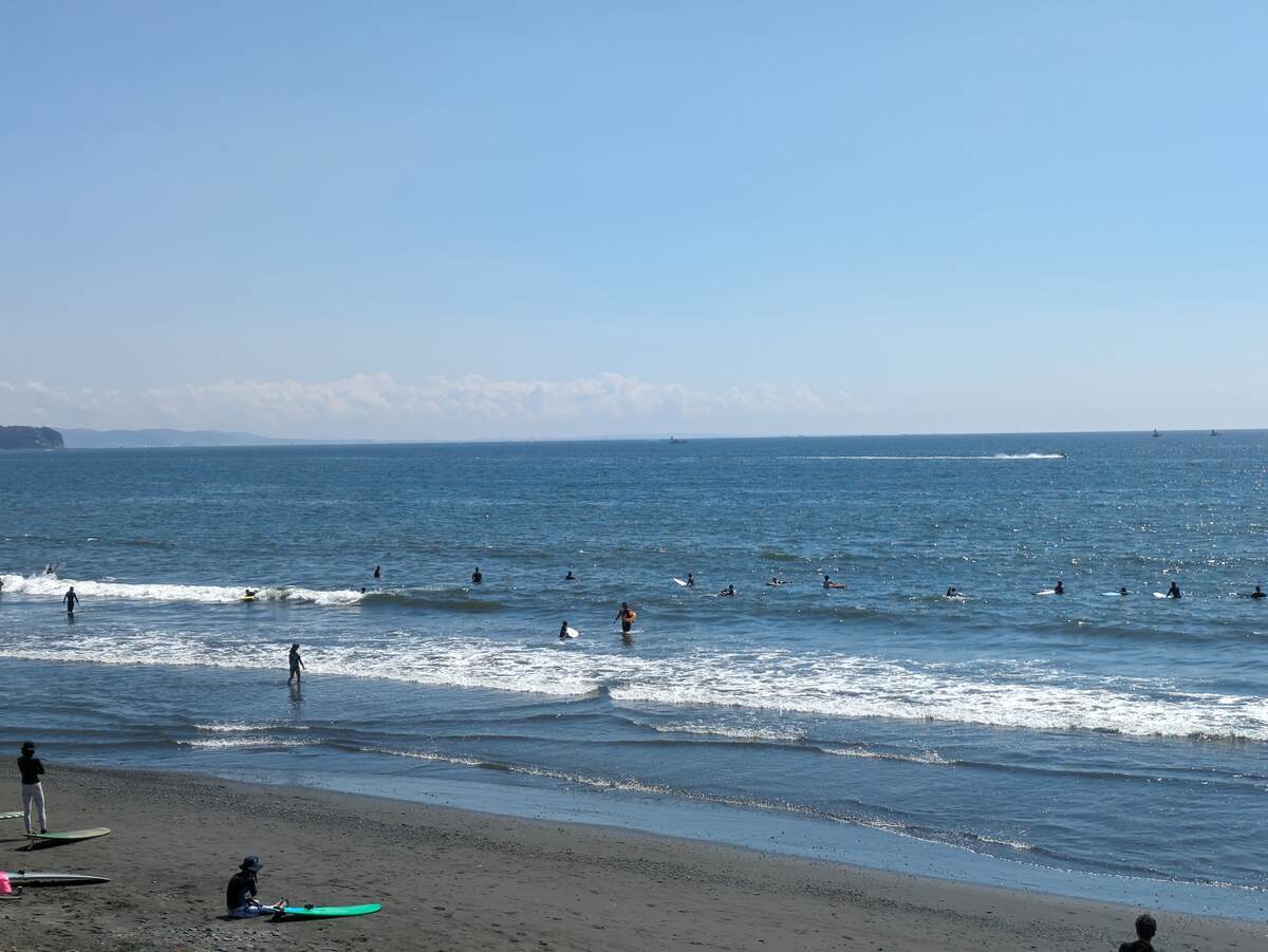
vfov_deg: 28.6
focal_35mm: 51
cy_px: 476
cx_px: 634
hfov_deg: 37.5
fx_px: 1869
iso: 63
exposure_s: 1/3759
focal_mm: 5.43
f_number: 1.89
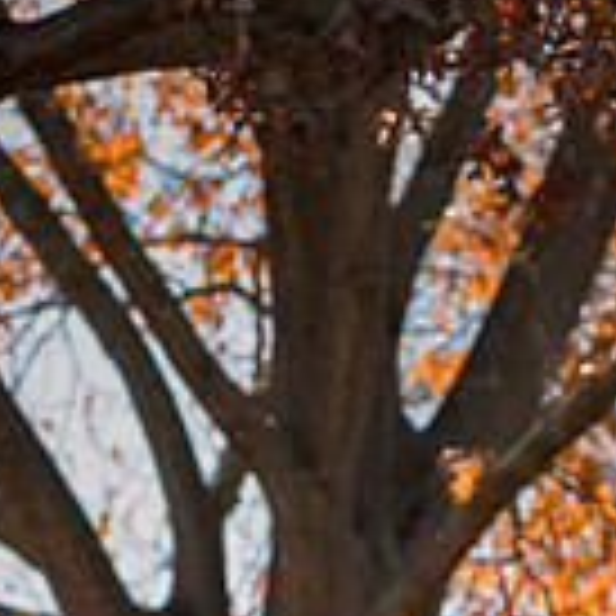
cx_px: 499
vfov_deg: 7.6
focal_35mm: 224
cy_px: 976
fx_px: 4510
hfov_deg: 7.8
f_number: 8
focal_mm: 80
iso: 400
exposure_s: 1/320
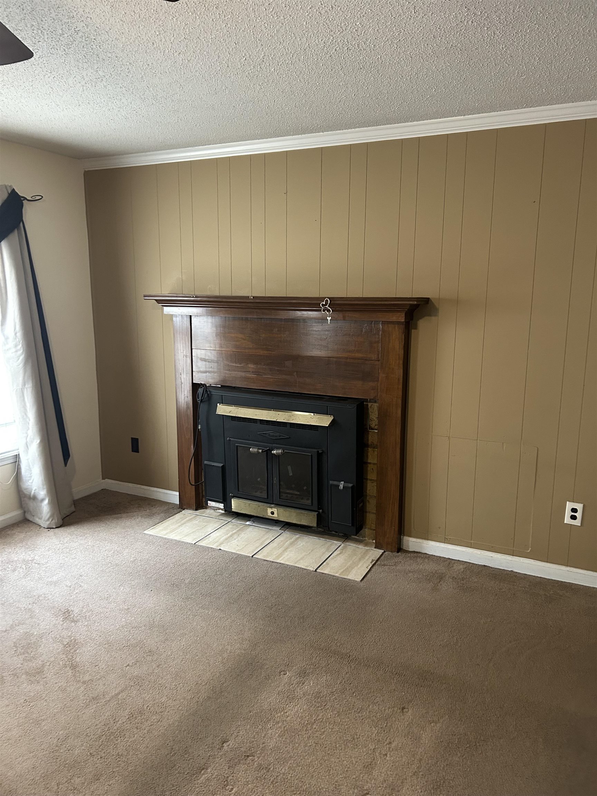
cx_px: 298
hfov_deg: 53.1
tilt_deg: -10.7
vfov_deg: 67.3
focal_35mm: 26
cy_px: 398
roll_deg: -1.2
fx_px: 598
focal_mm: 5.7
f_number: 1.5
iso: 400
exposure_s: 1/40
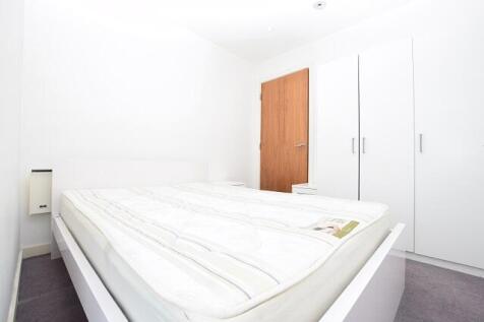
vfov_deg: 77.3
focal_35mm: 15
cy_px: 161
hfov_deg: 100.4
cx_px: 242
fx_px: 202
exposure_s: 1/200
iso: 400
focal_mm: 10
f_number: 7.1
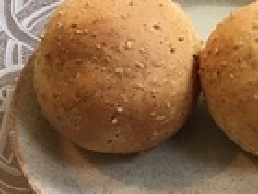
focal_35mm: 93
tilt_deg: -50.7
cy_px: 81
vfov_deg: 15.9
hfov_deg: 19.0
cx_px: 363
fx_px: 693
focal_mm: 4.15
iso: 40
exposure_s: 1/30
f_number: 2.2
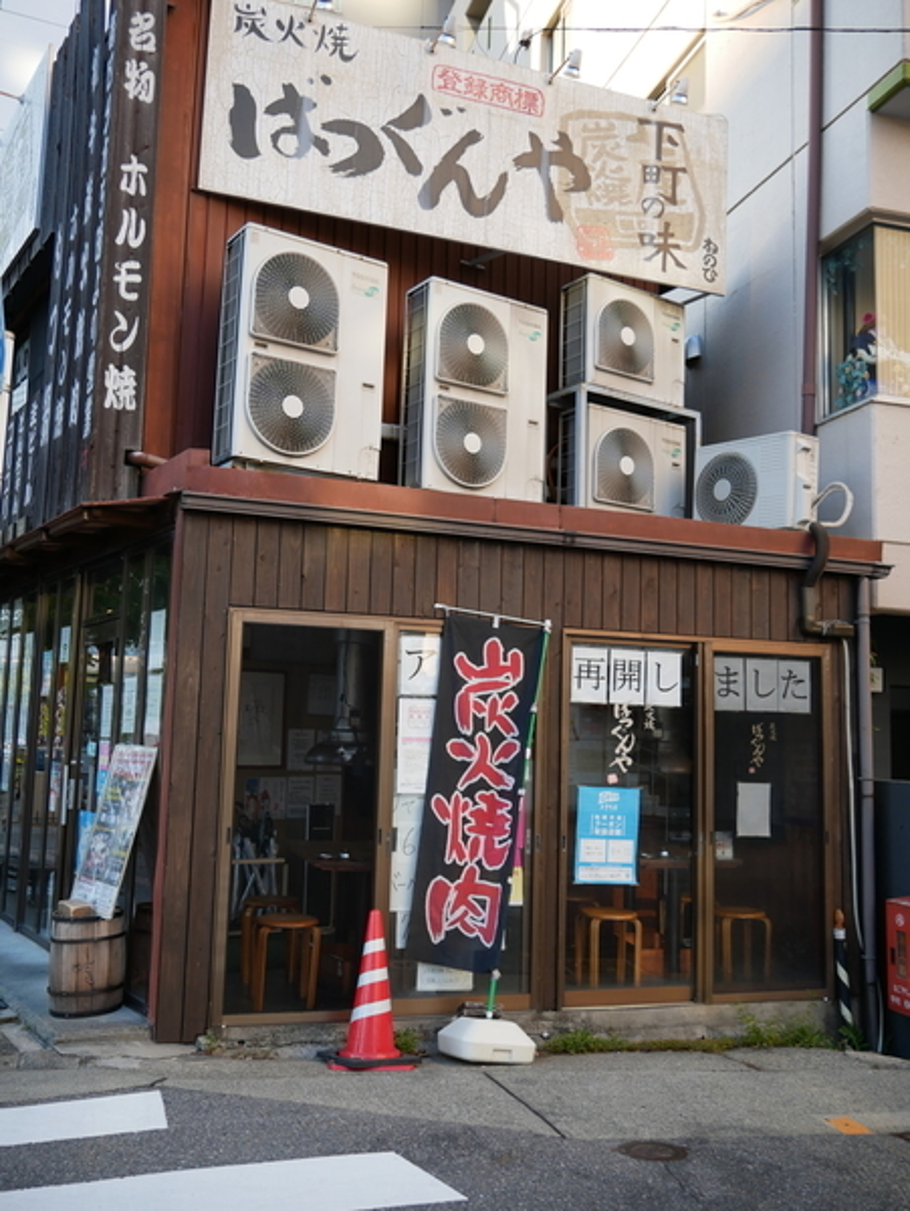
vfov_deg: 53.9
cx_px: 455
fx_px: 1190
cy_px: 606
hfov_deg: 41.8
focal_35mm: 34
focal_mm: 17
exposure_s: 1/125
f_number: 4
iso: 200
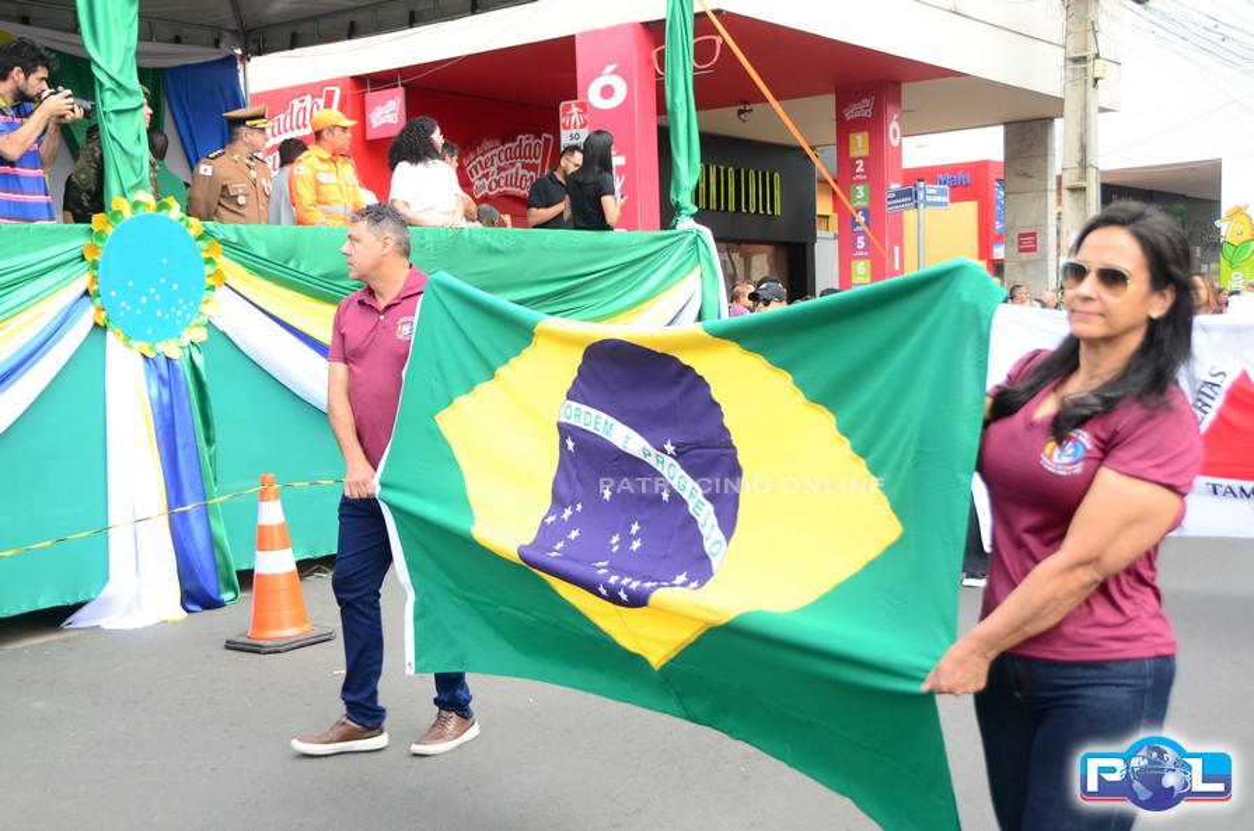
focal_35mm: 44
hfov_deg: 45.0
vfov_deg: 30.7
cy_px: 416
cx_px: 627
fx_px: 1512
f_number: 5
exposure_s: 1/200
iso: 250
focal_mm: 29
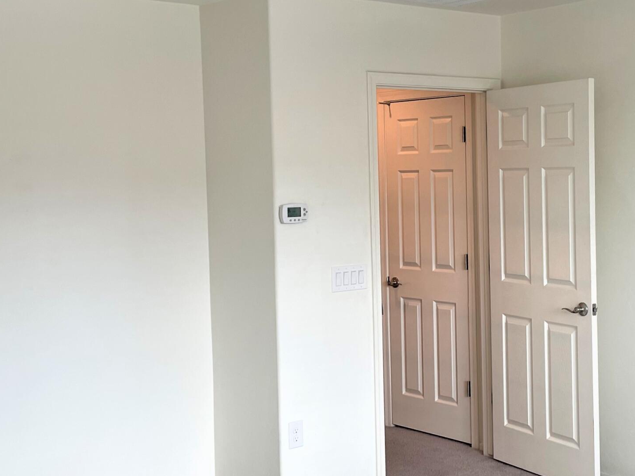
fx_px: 991
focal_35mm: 54
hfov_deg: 35.1
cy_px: 205
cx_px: 440
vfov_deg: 27.0
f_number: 1.6
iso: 40
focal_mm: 4.2
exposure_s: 1/121
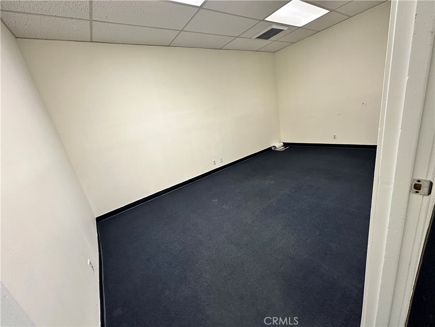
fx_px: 176
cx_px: 218
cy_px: 164
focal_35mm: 14
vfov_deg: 85.7
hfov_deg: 102.1
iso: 200
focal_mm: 2.22
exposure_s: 1/120
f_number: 2.2
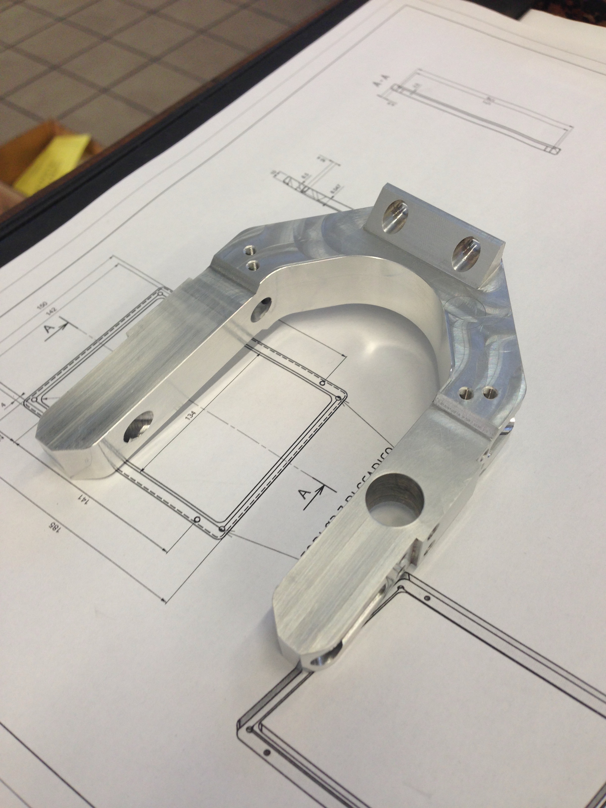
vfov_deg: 55.4
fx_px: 770
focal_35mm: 33
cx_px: 303
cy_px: 404
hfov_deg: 42.9
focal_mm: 4.13
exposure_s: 1/30
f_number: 2.4
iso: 64
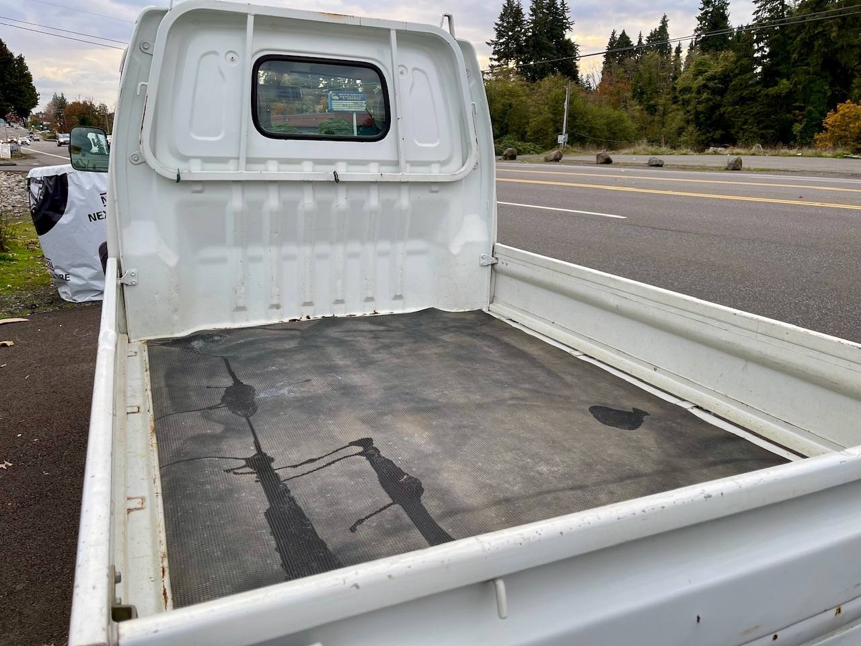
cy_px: 323
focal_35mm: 25
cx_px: 430
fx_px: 622
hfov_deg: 69.4
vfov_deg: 54.9
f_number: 1.6
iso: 32
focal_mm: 5.1
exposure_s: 1/197
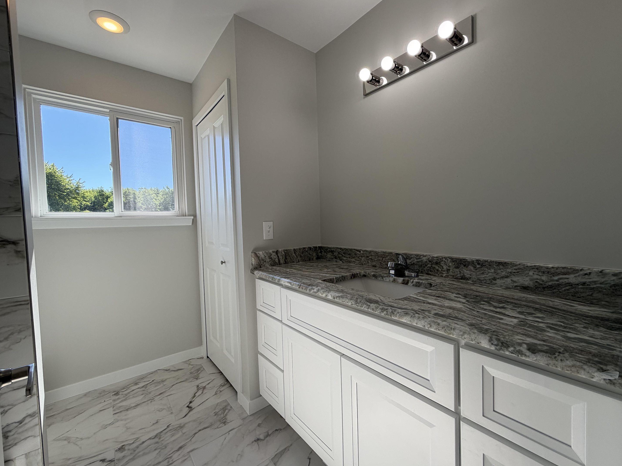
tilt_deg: -2.0
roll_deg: +1.6
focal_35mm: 15
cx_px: 324
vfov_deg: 81.7
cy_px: 232
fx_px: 270
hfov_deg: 98.1
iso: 50
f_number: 2.2
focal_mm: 2.22
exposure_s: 1/276
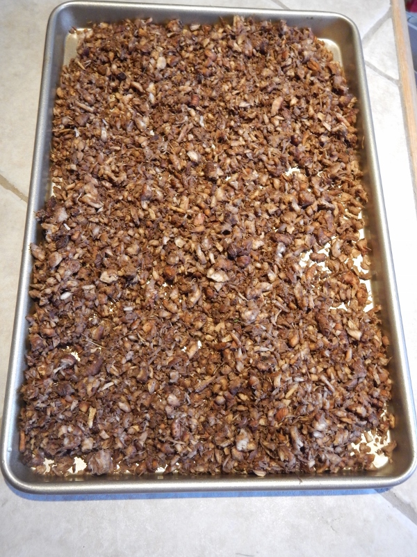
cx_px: 208
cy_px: 278
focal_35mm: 33
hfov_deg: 42.9
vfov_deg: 55.4
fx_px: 530
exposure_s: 1/15
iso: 400
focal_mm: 5.9
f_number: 3.9
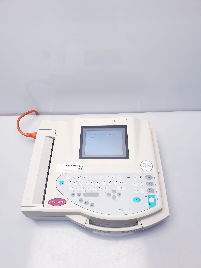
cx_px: 100
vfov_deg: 67.3
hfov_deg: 53.1
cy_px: 134
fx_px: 201
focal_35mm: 26
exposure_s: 1/50
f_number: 2.4
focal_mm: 4.3
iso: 50
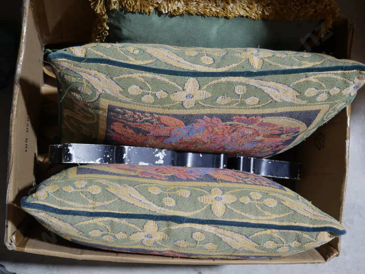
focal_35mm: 54
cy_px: 137
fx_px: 570
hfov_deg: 35.5
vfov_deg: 27.1
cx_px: 182
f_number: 5.3
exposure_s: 1/60
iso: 640
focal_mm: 27
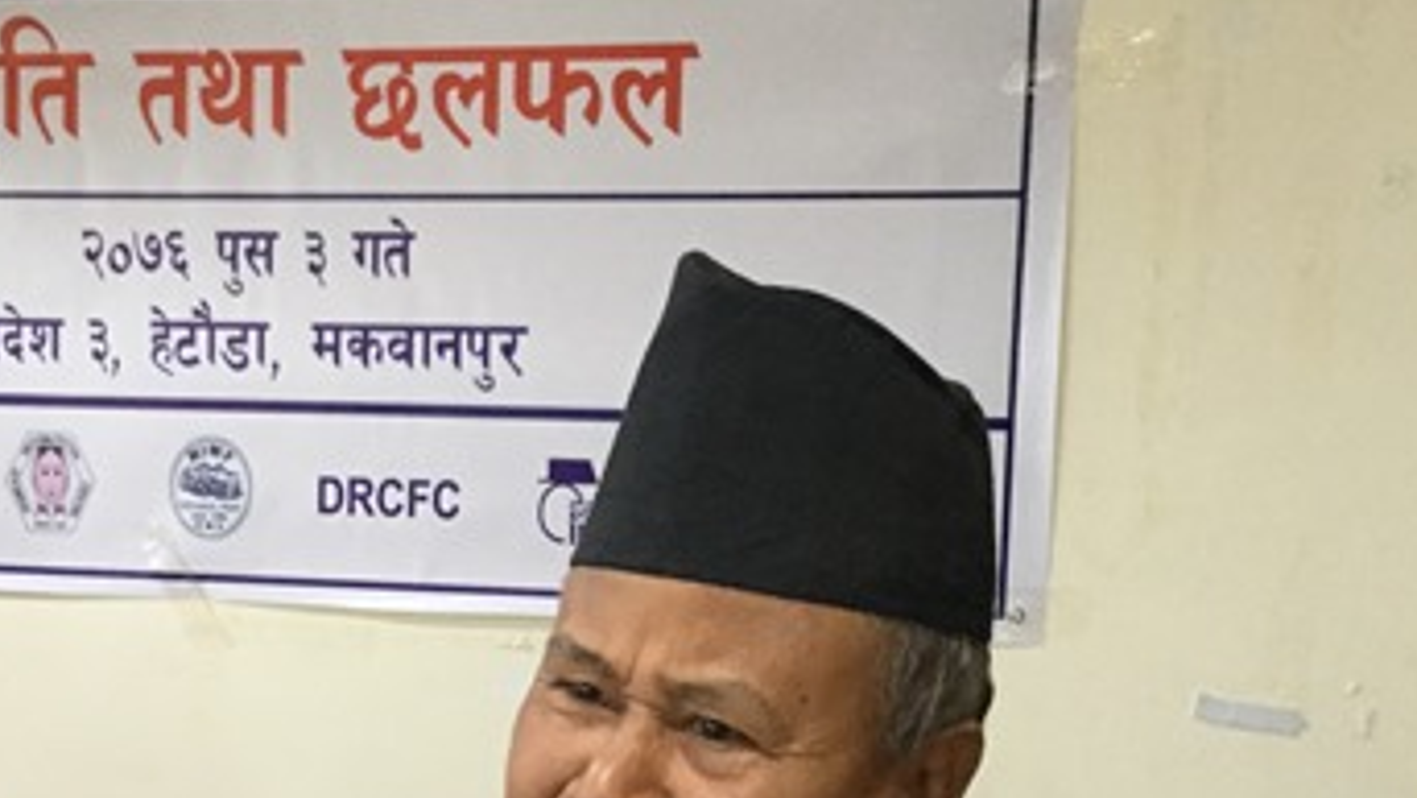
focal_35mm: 63
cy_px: 649
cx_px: 413
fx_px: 2367
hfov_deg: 32.9
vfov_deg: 18.9
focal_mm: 3.3
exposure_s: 1/33
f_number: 2.4
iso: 200
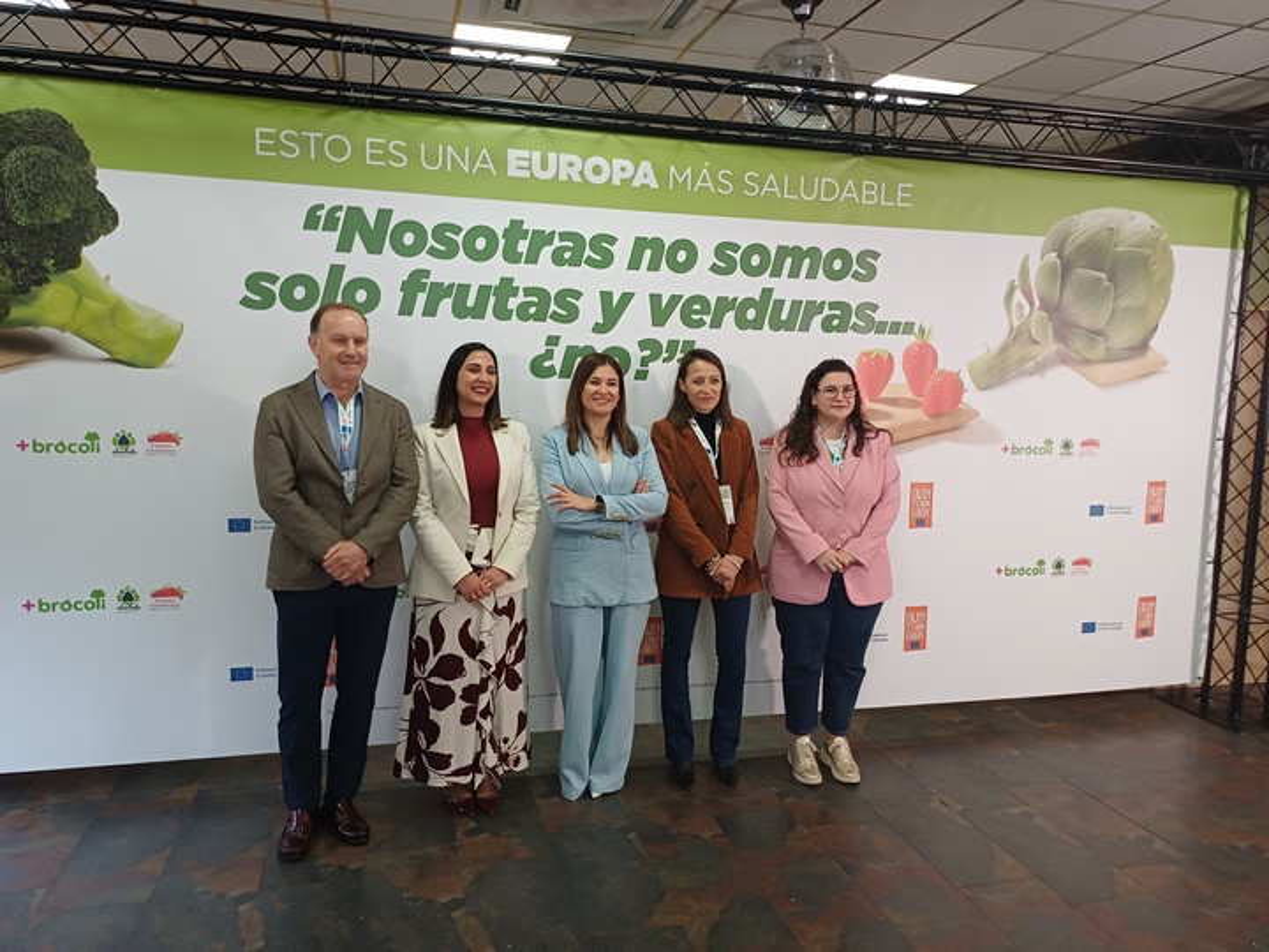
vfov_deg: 54.9
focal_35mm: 25
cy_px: 476
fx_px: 916
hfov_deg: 69.4
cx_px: 634
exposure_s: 1/50
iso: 400
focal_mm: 4.65
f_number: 1.8
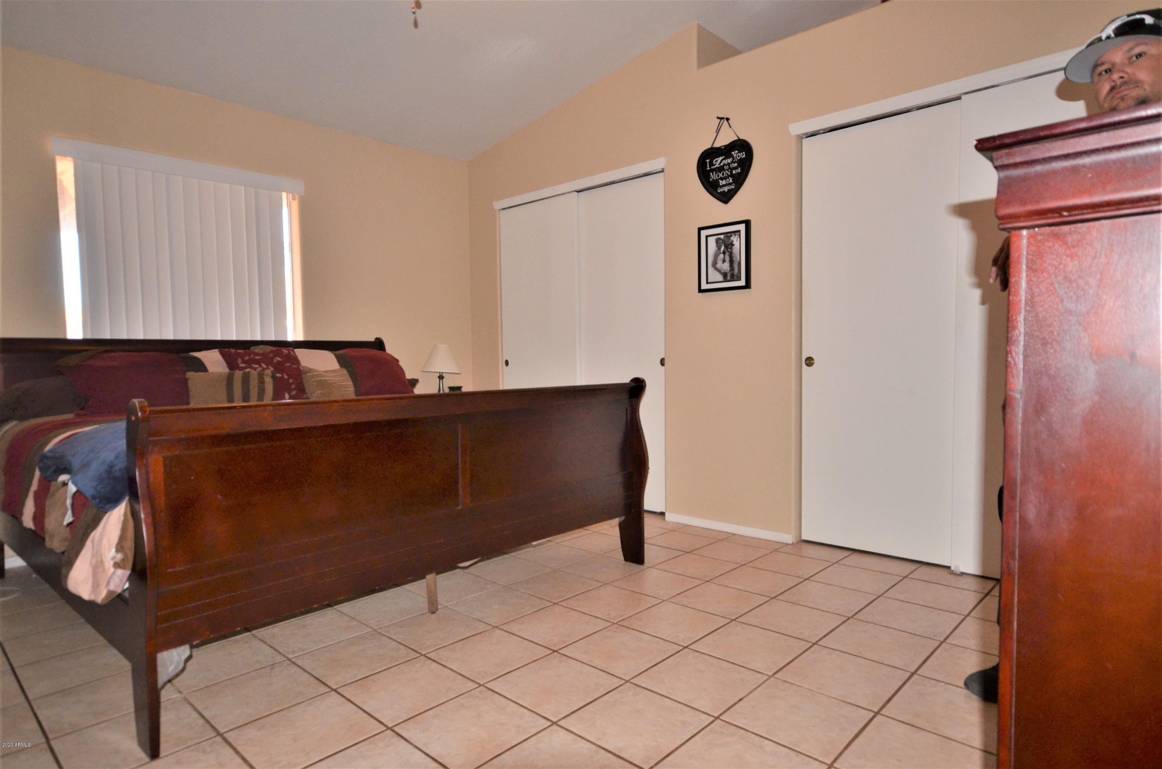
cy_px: 384
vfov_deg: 63.0
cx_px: 581
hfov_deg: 85.5
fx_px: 628
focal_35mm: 20
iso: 800
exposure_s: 1/60
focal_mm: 13
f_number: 4.5
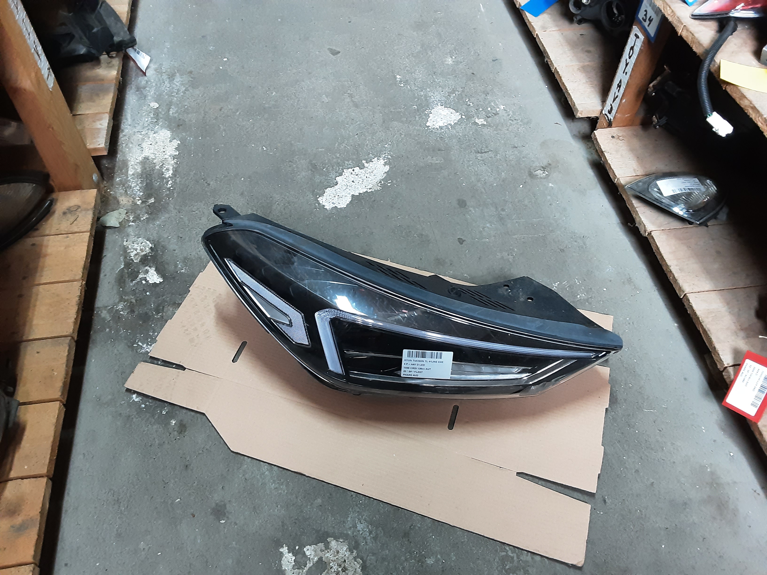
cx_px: 384
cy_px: 288
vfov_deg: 51.4
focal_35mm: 27
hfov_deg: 65.3
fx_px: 598
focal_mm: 2.91
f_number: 1.9
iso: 250
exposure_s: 1/25
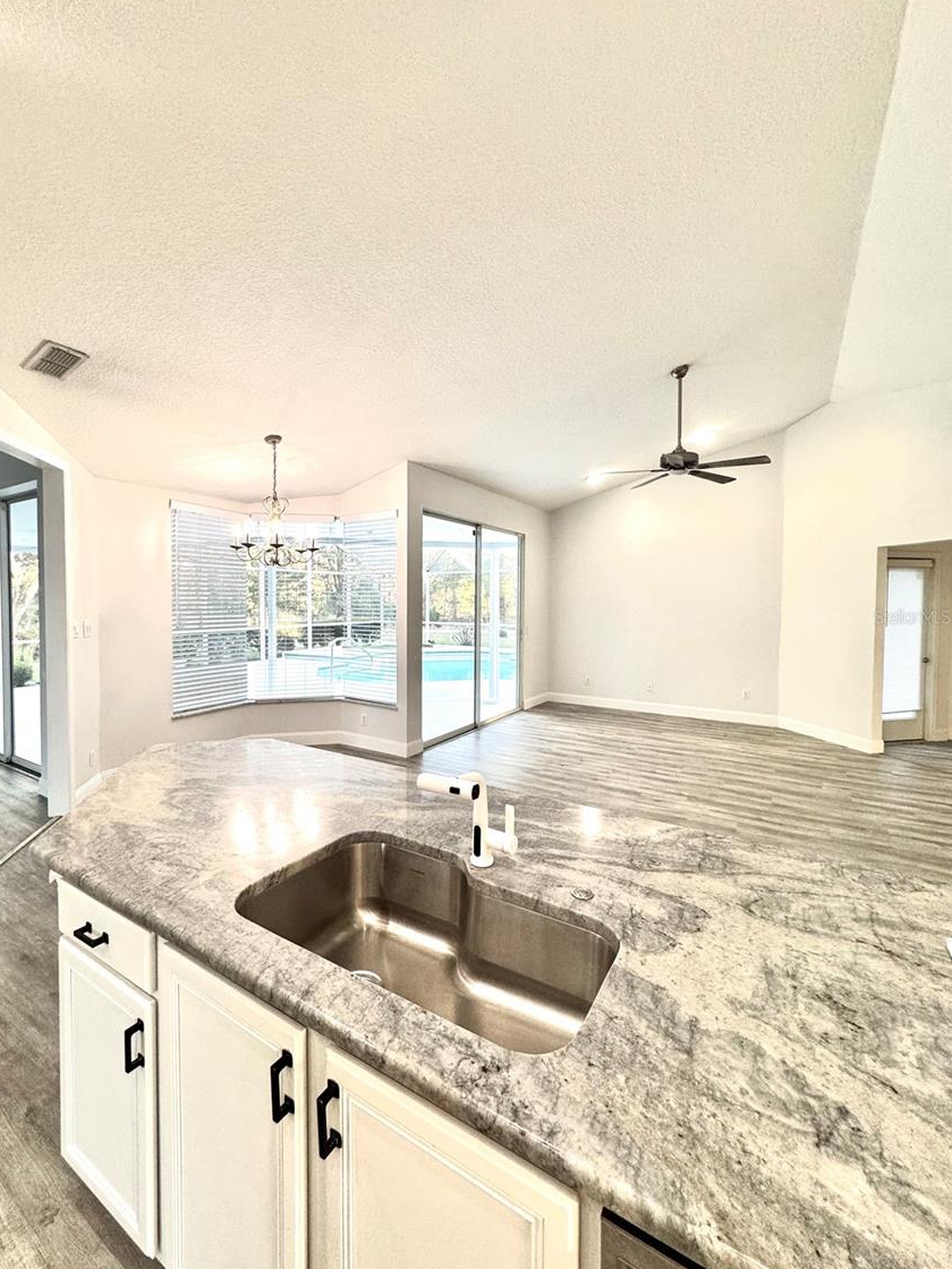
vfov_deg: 98.1
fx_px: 550
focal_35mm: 15
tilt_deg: -1.6
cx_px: 444
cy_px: 616
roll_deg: -0.8
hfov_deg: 81.6
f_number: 2.2
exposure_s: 1/120
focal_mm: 2.22
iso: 160
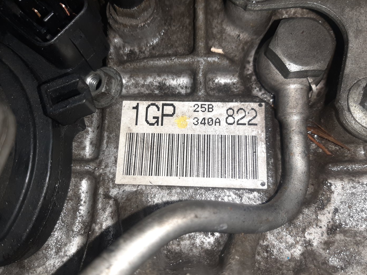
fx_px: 286
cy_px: 136
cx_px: 177
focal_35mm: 27
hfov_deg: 65.3
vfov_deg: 51.3
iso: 106
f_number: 1.7
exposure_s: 1/50
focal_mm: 3.93
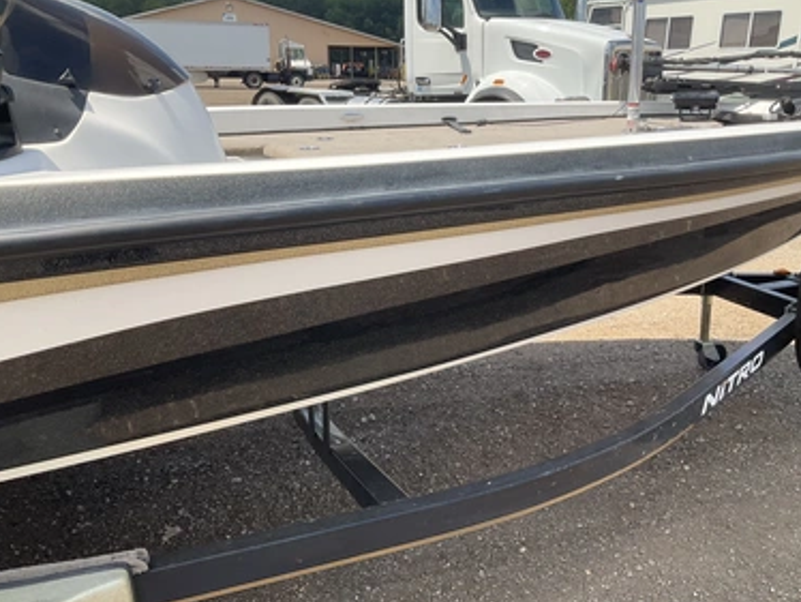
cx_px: 415
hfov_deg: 58.3
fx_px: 718
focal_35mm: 31
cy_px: 296
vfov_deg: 45.5
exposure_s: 1/781
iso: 25
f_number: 1.8
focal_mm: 3
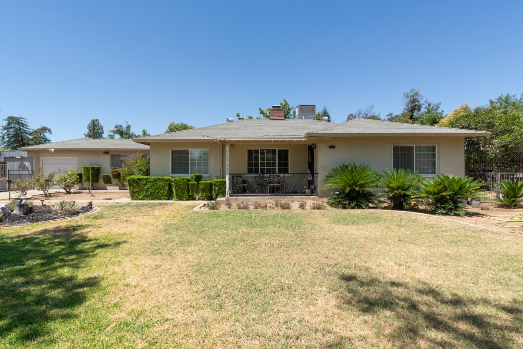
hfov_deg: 91.5
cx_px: 249
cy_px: 168
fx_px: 255
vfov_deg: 68.8
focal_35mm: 18
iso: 100
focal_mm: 11
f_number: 8
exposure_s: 1/4000
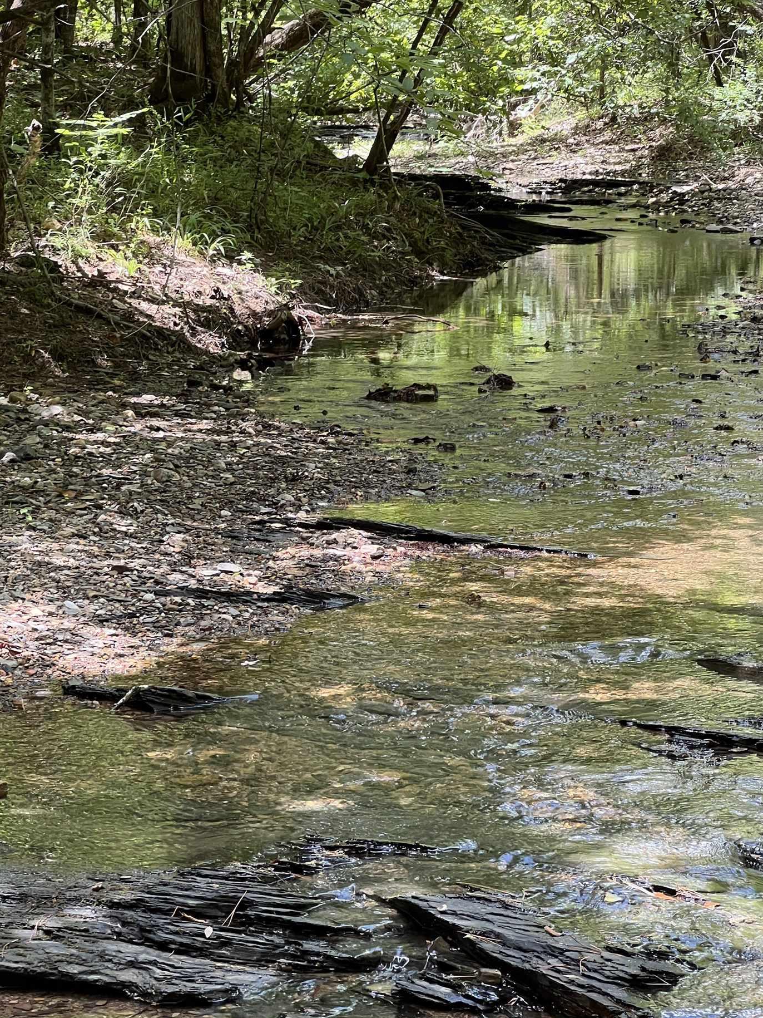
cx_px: 355
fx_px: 2850
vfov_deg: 20.2
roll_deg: +0.1
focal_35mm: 97
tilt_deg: -8.7
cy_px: 534
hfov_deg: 15.2
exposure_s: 1/121
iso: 80
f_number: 2.8
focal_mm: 9
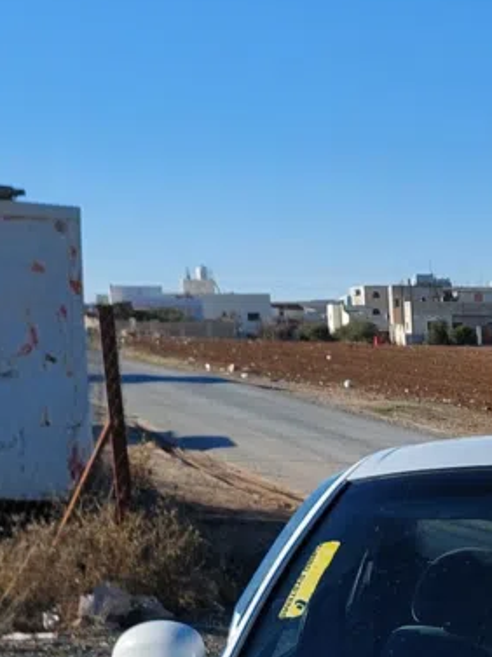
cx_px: 555
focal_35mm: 87
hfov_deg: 16.4
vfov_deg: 20.3
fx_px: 1652
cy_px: 884
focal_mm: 5.23
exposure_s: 1/1963
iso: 40
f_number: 1.8
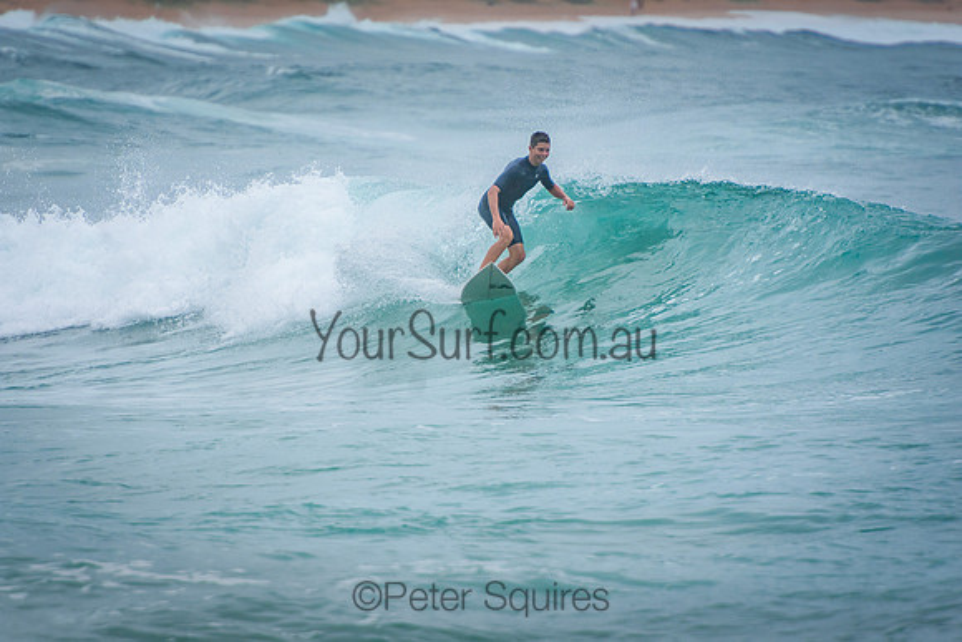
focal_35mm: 600
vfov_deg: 2.3
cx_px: 481
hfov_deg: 3.4
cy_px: 321
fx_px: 16036
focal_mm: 400
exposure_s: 1/2000
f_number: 5.6
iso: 400
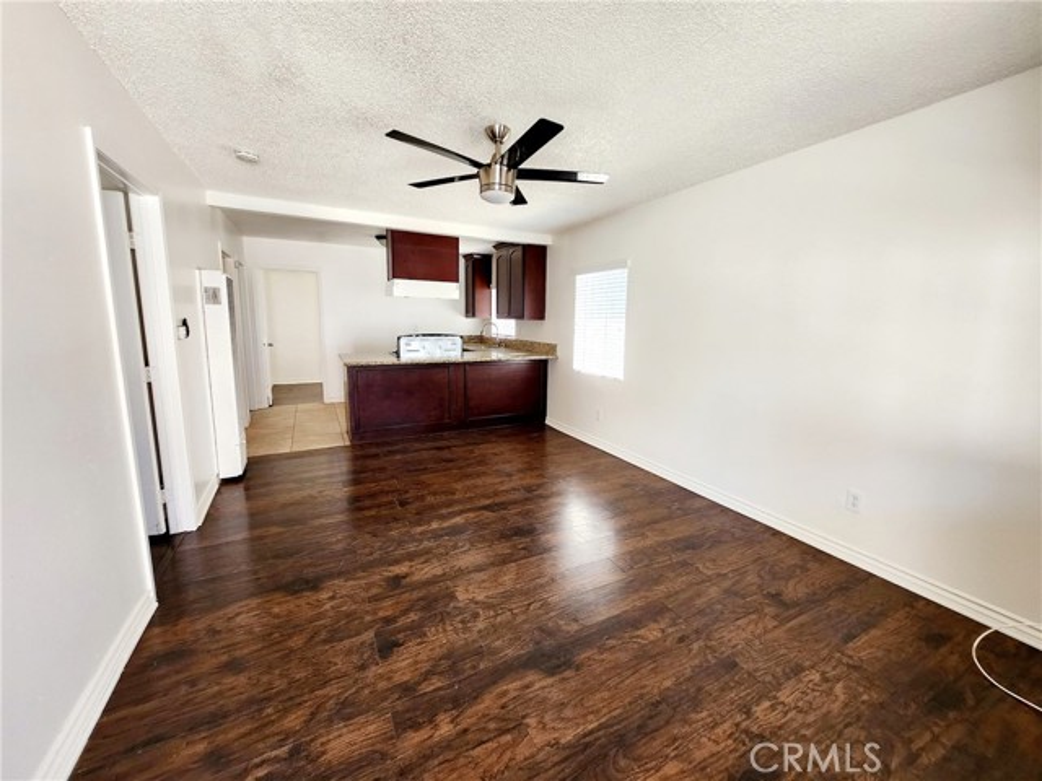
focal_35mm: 13
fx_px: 391
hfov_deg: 106.2
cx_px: 521
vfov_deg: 89.9
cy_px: 390
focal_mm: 1.74
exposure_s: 1/60.2
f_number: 2.2
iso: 64
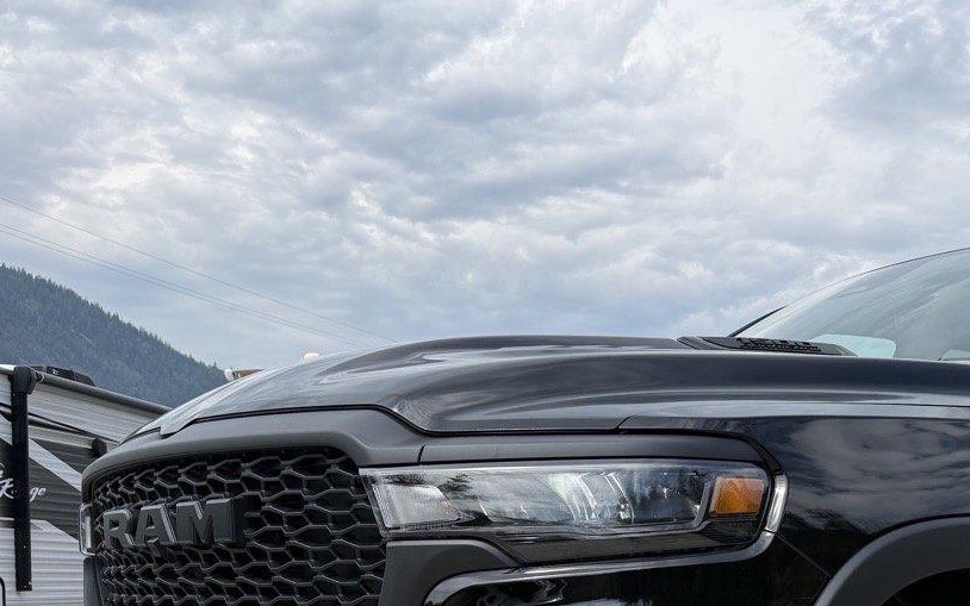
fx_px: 1322
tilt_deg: -2.4
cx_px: 938
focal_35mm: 50
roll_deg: -1.4
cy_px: 613
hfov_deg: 36.7
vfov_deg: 24.6
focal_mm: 6.76
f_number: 1.78
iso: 80
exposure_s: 1/3953
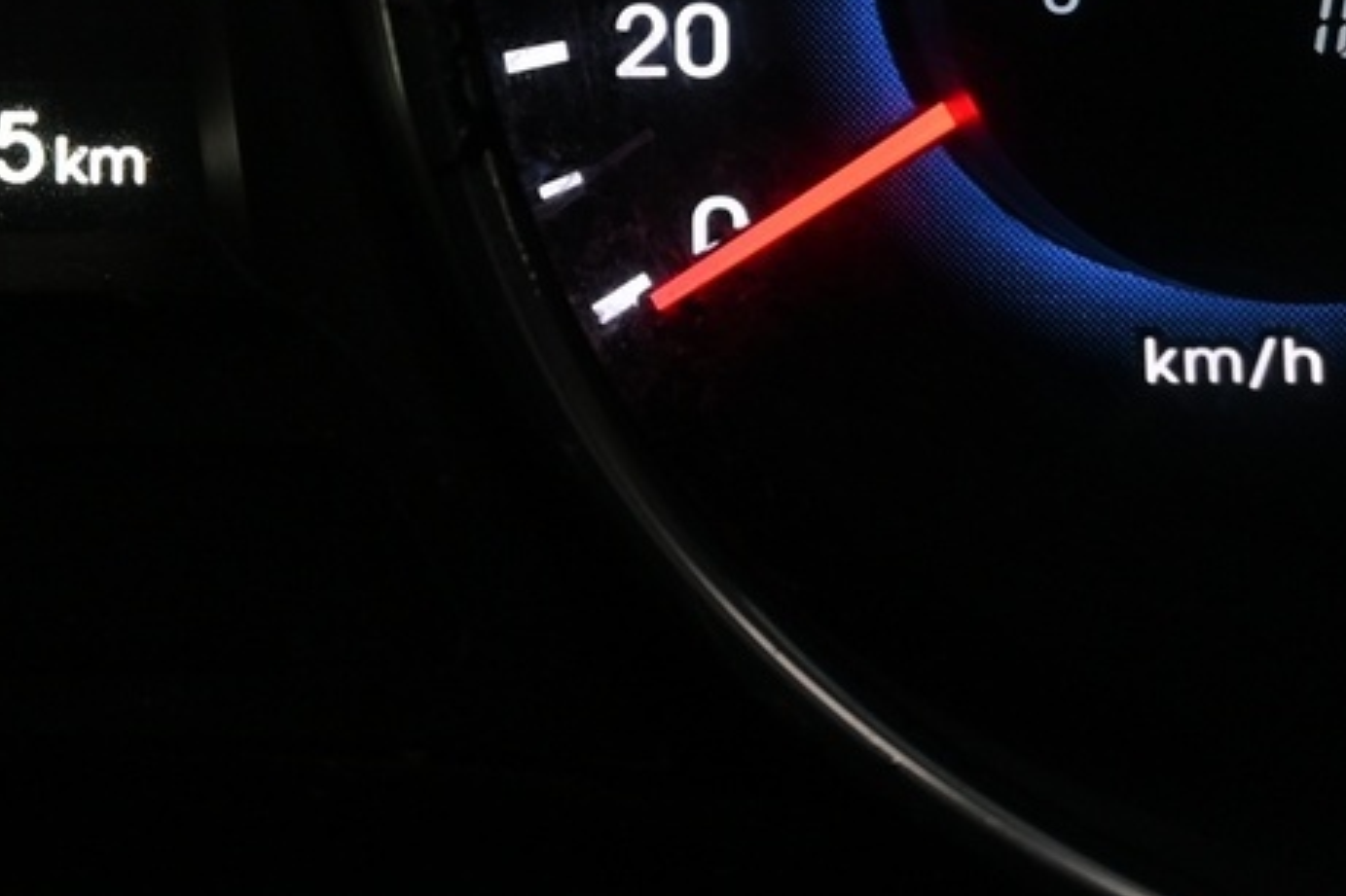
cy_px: -99
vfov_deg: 11.4
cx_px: -216
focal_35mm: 119
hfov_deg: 16.6
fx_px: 4434
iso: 320
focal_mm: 22.5
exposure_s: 1/40
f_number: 4
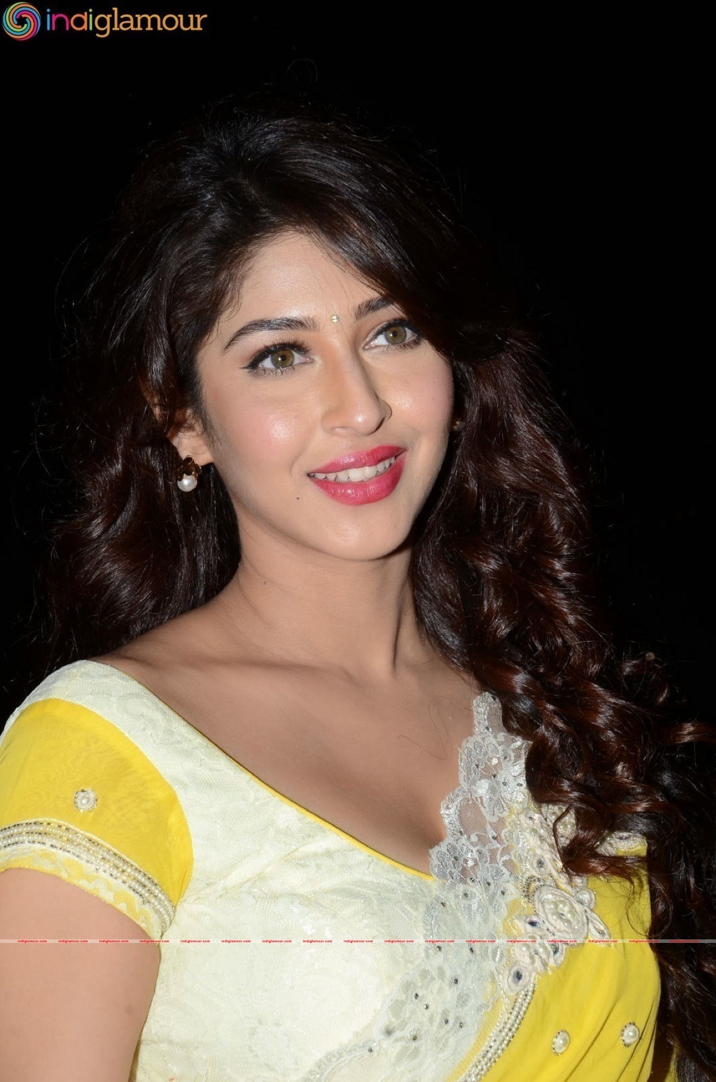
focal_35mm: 112
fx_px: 3373
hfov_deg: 12.1
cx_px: 358
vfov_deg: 18.2
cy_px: 541
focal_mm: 75
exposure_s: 1/125
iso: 200
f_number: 10
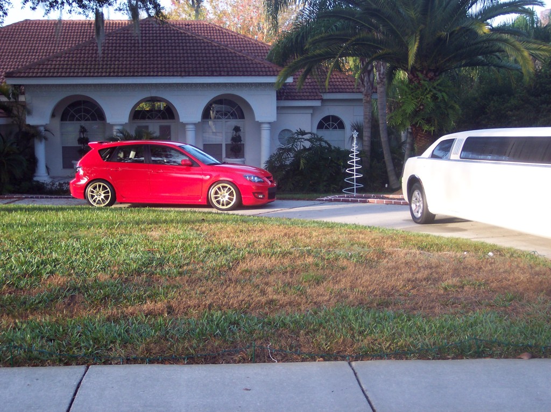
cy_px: 206
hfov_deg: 37.5
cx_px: 276
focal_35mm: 51
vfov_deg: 28.5
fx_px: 811
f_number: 3.4
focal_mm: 10.7
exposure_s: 1/250
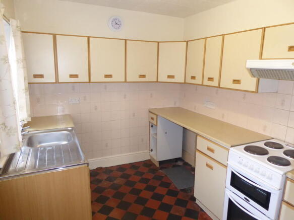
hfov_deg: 71.6
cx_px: 147
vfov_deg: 56.8
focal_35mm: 24
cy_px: 110
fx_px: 204
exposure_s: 1/60
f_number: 3.3
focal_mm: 4.3
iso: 640
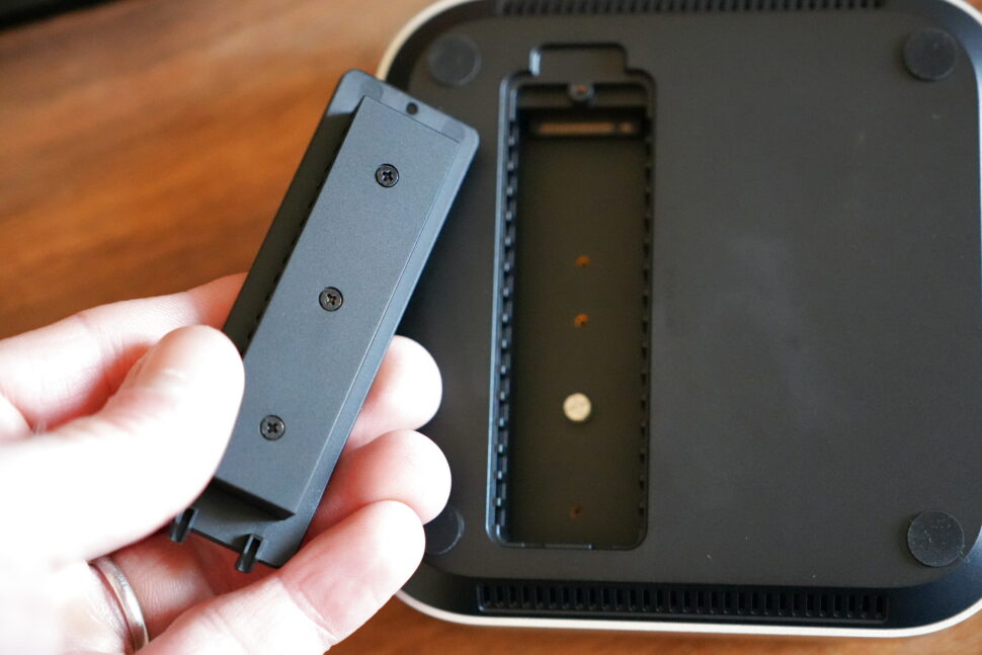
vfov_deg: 20.2
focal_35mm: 68
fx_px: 1841
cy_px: 328
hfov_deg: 29.9
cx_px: 491
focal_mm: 45
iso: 6400
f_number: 2.8
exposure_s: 1/400
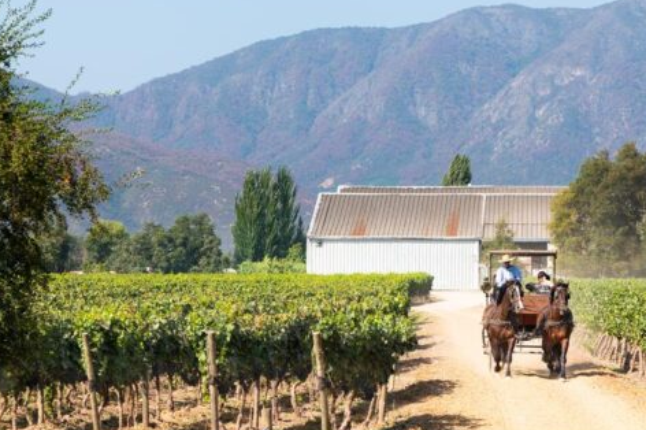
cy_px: 240
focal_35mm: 178
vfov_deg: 7.7
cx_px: 416
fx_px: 3192
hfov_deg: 11.5
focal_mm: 105
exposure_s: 1/200
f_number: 8
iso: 180
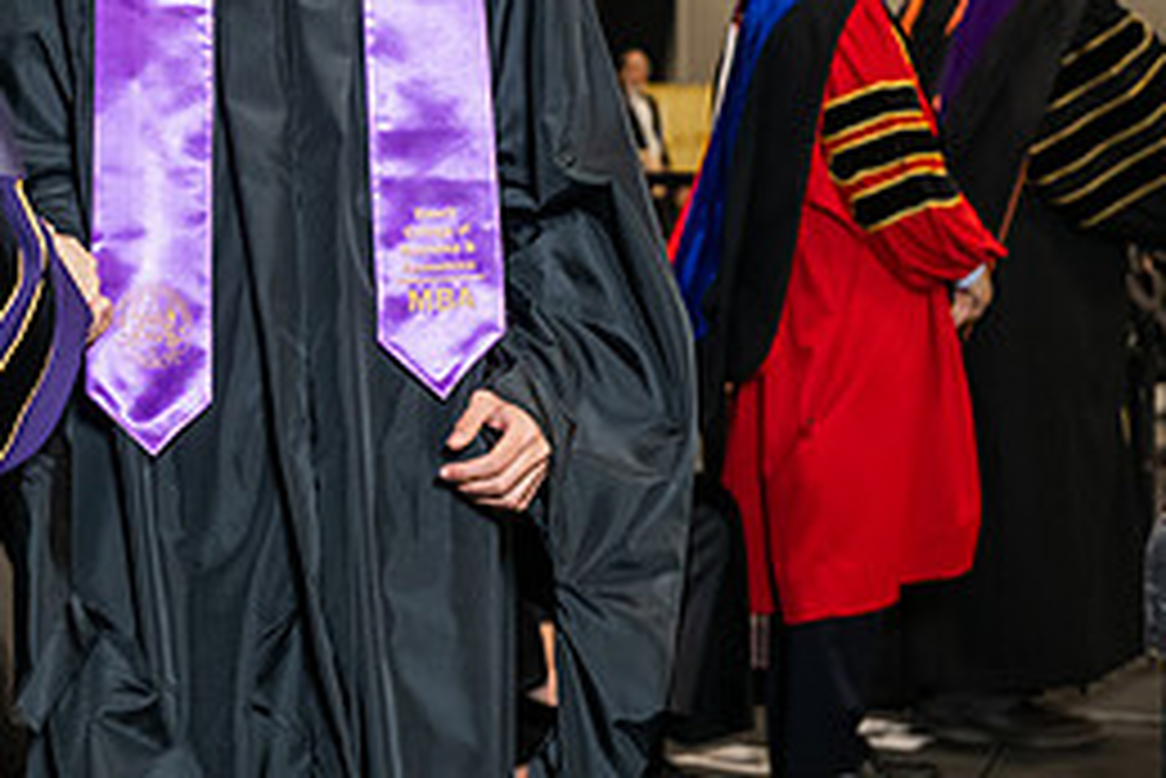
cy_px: -7
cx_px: -27
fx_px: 4796
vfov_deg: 9.2
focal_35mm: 148
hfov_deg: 13.6
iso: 2000
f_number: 5
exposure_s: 1/200
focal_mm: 66
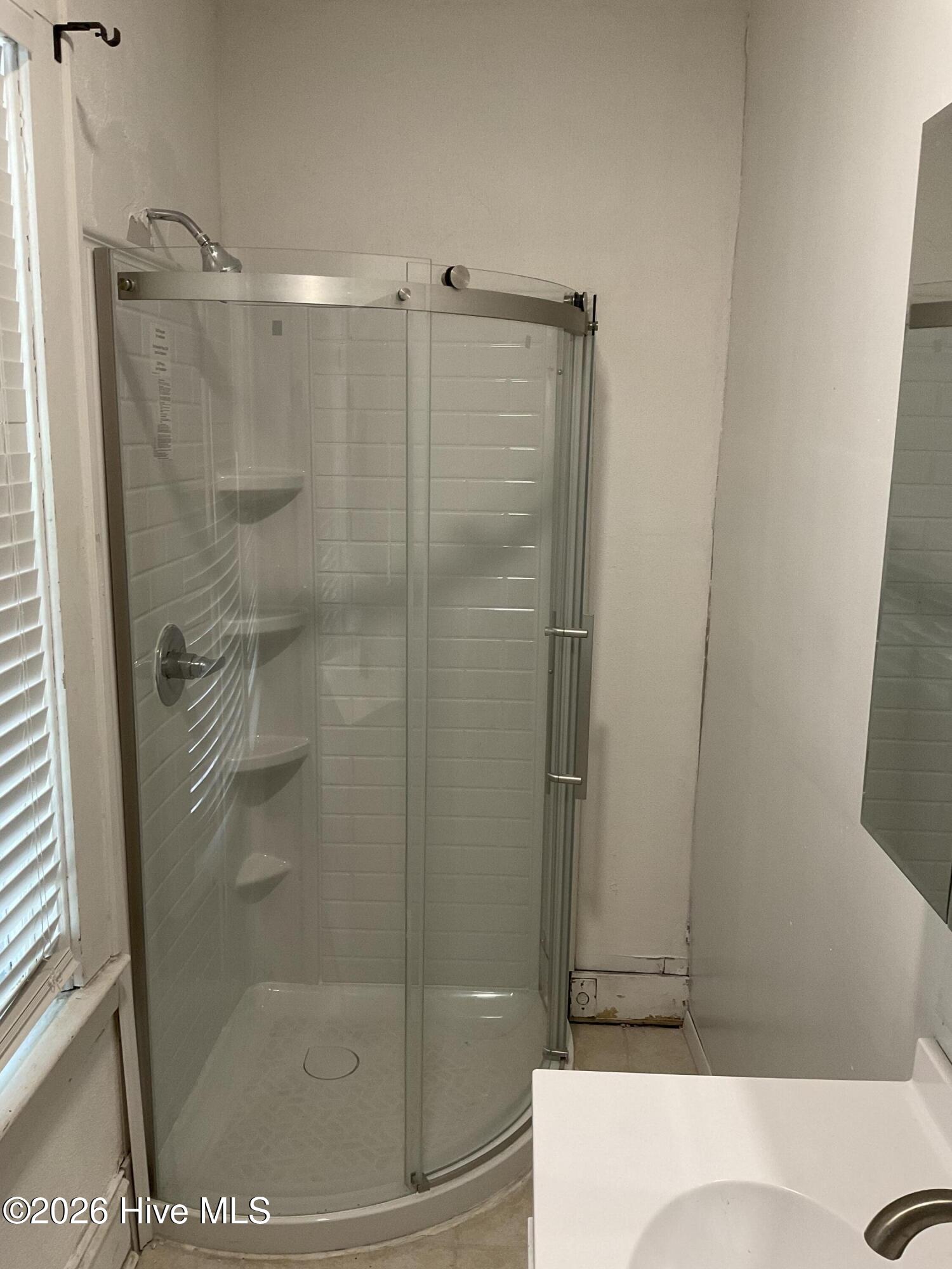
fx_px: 1063
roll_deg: -1.4
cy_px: 634
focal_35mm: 29
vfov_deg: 61.7
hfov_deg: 48.2
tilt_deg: -11.1
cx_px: 476
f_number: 1.8
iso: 100
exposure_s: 1/60
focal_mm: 3
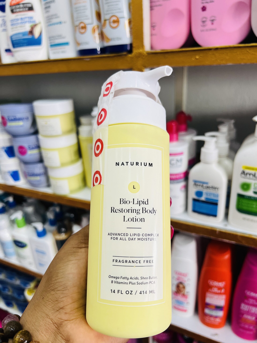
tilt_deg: -24.8
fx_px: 257
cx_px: 128
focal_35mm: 26
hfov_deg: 53.1
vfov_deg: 67.3
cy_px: 172
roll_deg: +4.9
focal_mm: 5.7
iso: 80
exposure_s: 1/121
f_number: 1.5
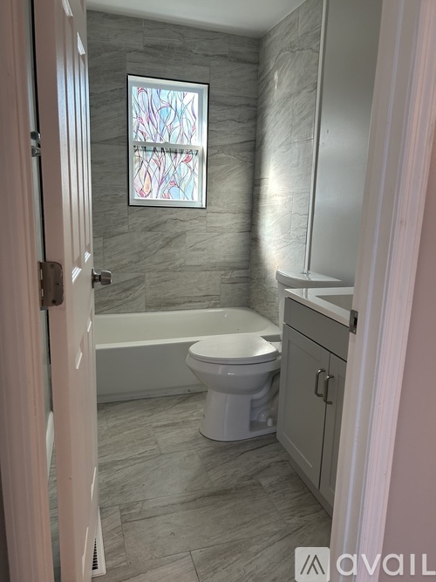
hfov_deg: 53.0
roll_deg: -2.4
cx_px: 218
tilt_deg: -11.6
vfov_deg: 67.3
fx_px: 437
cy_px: 291
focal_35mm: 26
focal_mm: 5.7
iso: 80
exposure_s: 1/60
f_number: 1.5
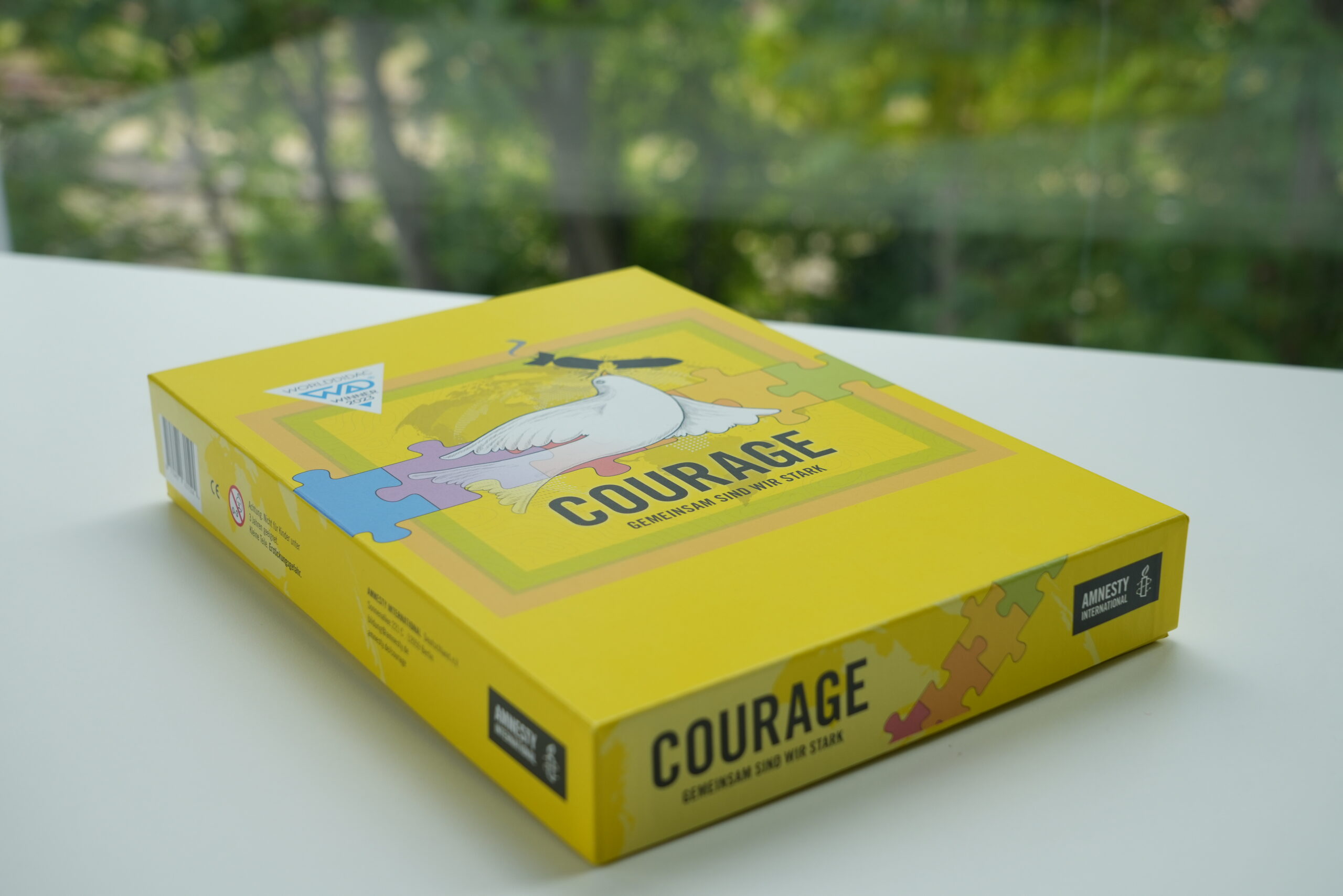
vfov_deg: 28.7
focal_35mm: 47
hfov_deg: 41.9
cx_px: 672
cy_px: 448
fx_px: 1753
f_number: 5.6
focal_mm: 47
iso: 400
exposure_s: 1/100
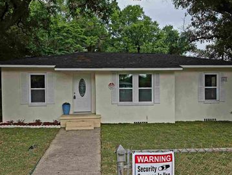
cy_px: 96
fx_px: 215
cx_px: 115
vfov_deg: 44.2
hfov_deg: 56.8
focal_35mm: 32
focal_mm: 6.3
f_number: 1.7
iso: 12
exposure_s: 1/323
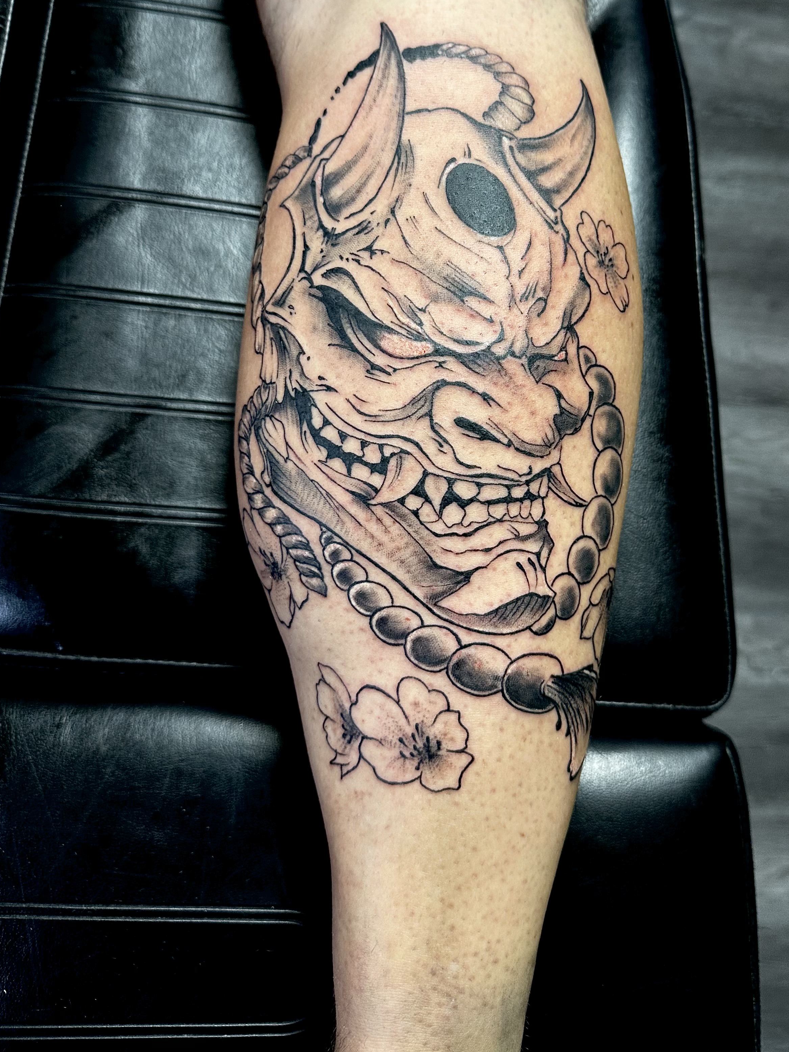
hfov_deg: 45.1
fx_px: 942
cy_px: 380
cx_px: 489
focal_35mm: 31
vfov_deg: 57.5
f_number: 1.78
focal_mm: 6.86
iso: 160
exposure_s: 1/50
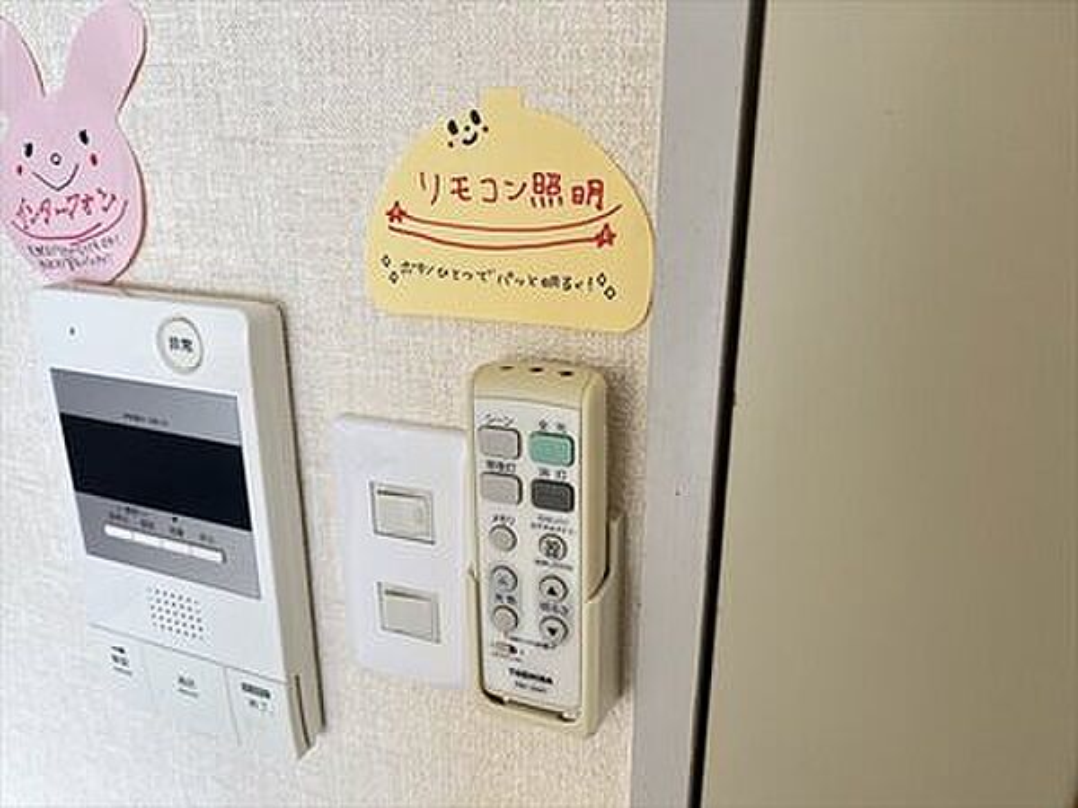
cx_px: 539
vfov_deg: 53.1
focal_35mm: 26
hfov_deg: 67.3
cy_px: 404
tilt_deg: -20.4
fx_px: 810
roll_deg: -1.0
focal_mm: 5.1
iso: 100
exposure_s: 1/100
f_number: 1.6
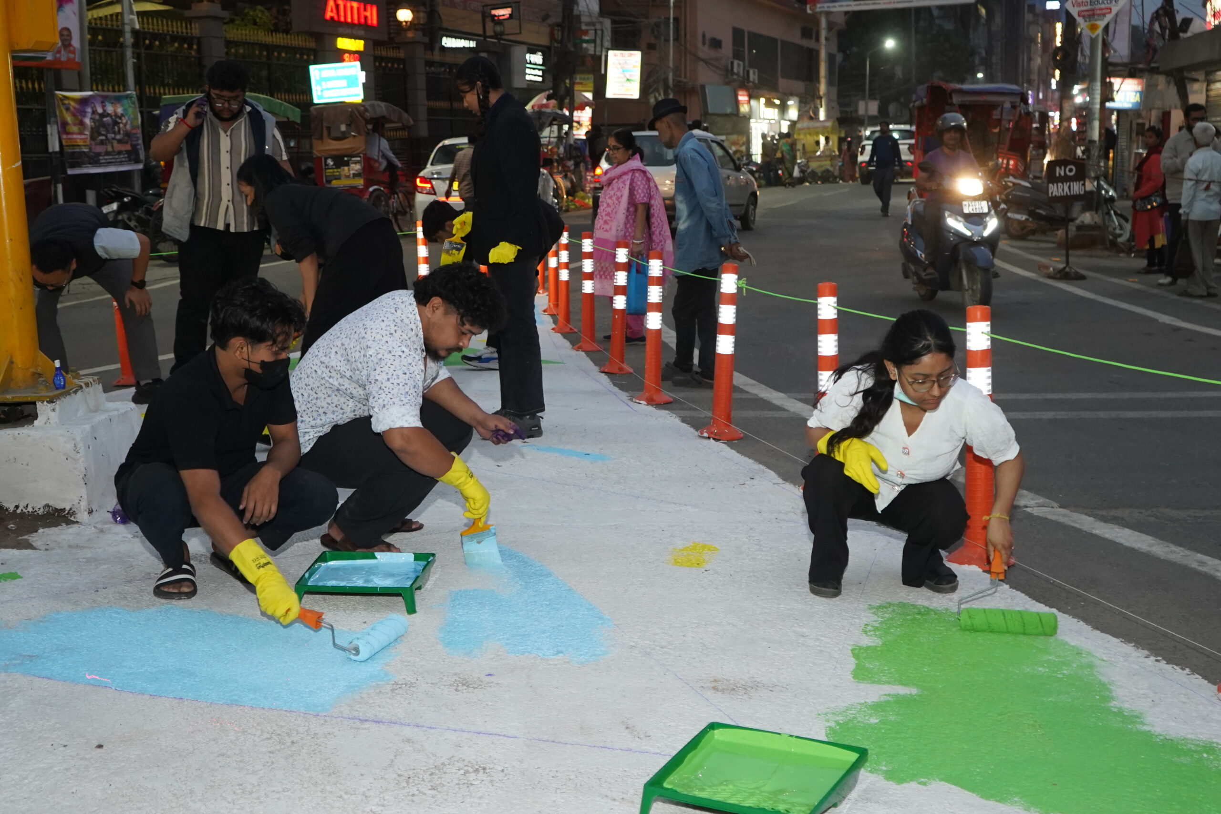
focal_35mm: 42
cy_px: 407
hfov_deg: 46.4
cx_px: 610
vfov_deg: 31.9
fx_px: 1424
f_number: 3.5
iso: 2000
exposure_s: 1/100
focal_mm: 28
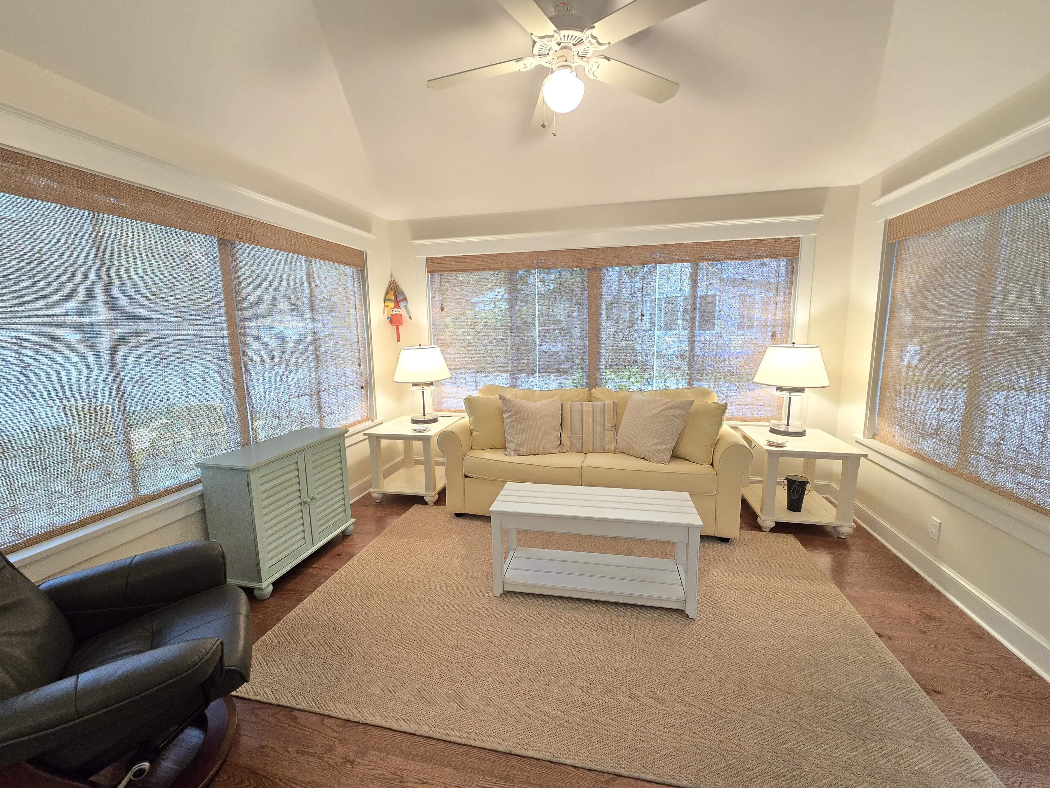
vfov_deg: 89.9
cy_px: 394
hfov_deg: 106.2
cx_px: 525
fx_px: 394
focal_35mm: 13
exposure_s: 1/60
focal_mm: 2.2
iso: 400
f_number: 2.2
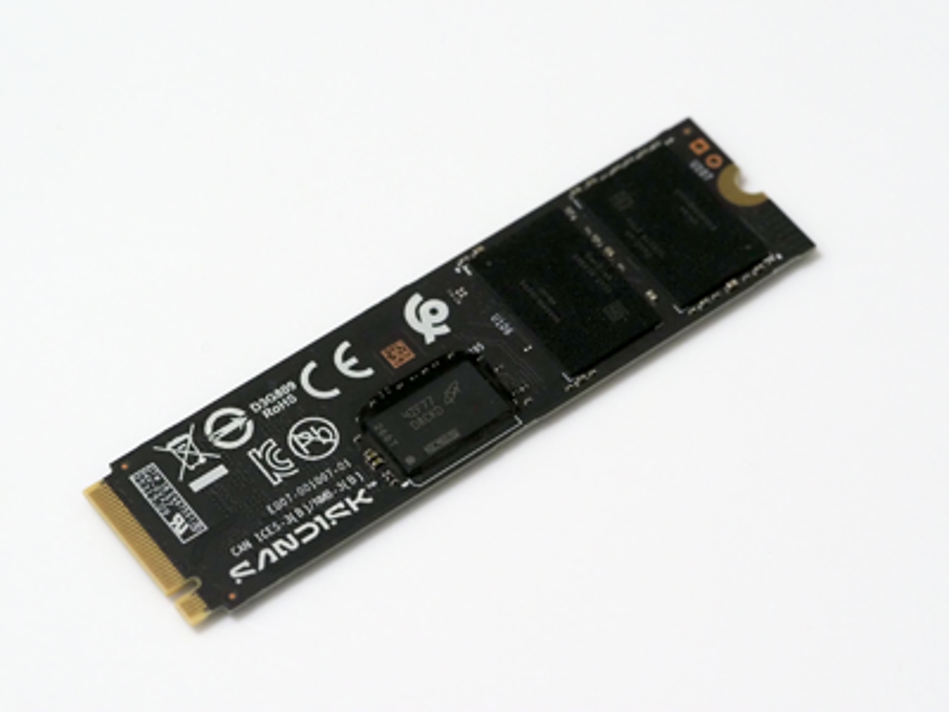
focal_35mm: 120
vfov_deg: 12.3
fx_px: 3290
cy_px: 356
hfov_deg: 16.4
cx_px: 474
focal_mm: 60
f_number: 5.6
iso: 4000
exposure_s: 1/125
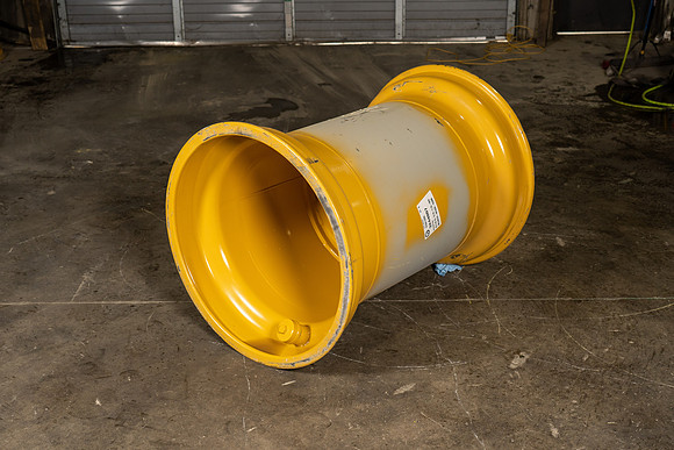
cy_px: 225
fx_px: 899
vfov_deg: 28.1
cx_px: 337
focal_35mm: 48
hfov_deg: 41.1
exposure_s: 1/160
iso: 640
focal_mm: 48
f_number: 5.6
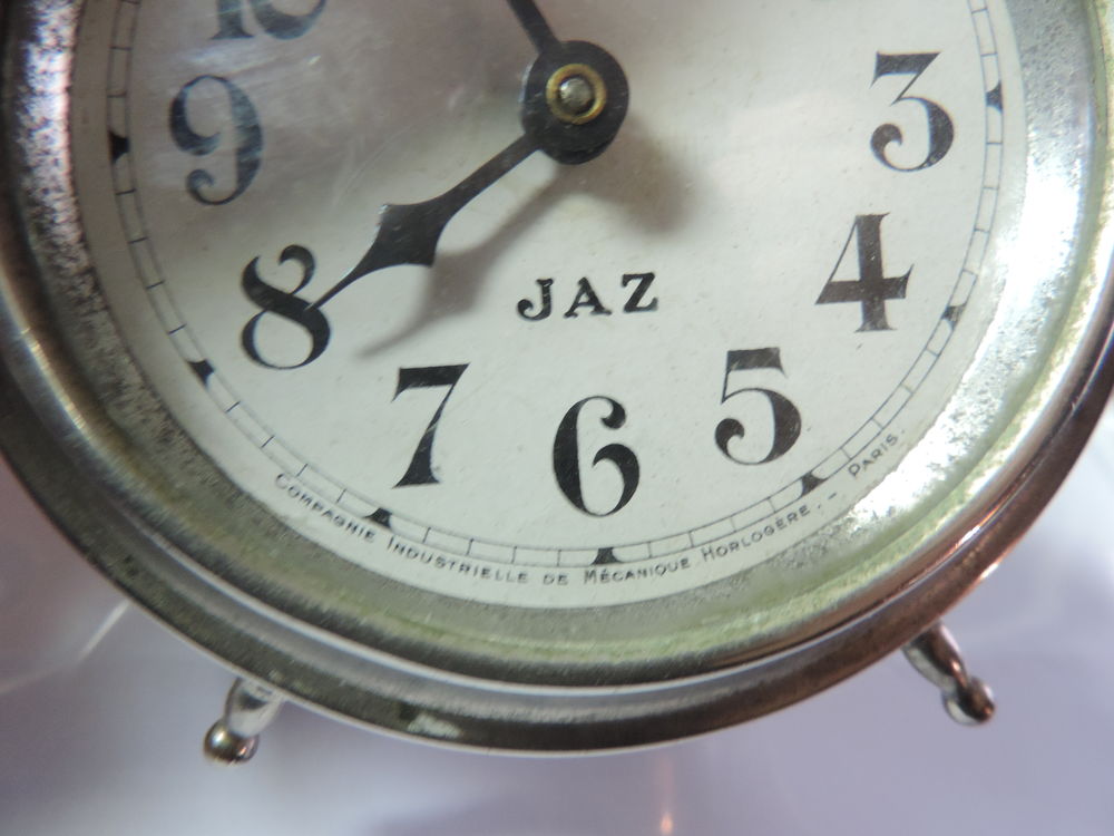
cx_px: 557
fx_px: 772
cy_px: 418
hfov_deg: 71.6
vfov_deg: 56.8
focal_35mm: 24
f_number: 3
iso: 400
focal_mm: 4.3
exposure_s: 1/20
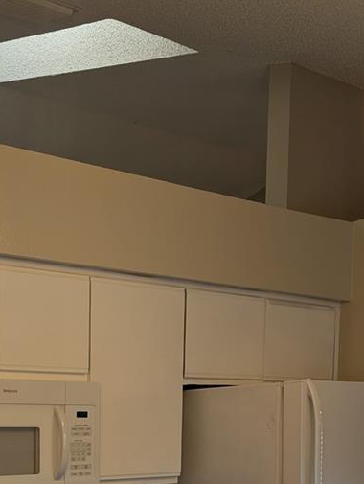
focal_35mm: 57
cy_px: 513
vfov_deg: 30.7
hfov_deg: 25.0
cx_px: 39
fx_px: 797
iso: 28
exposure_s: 1/30
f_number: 1.68
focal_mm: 6.9
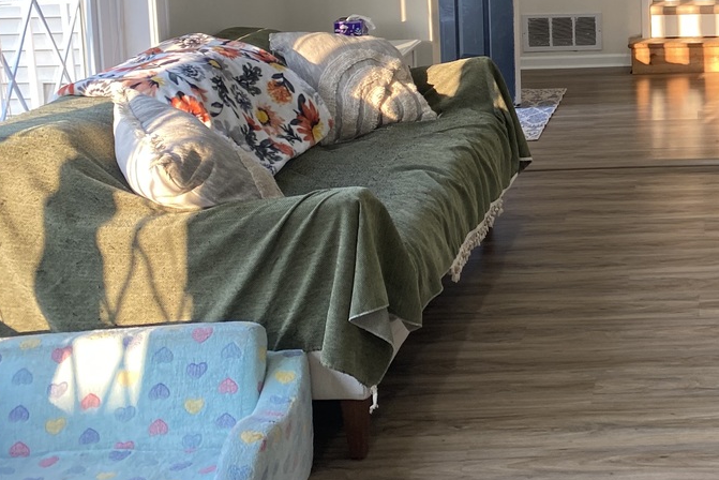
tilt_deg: -6.2
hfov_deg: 31.5
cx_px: 739
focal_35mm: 58
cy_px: -42
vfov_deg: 22.2
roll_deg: +1.4
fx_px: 1159
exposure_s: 1/122
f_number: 1.8
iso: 100
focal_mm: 4.25
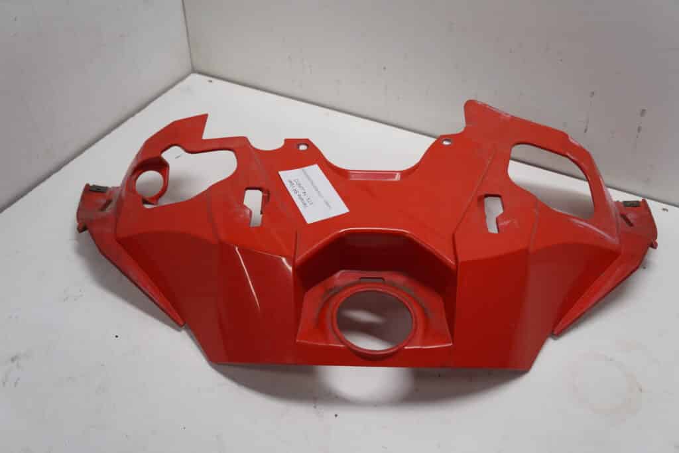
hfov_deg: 61.9
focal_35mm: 30
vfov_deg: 43.6
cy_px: 226
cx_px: 340
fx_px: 566
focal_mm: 20
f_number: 5
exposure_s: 1/60
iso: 200
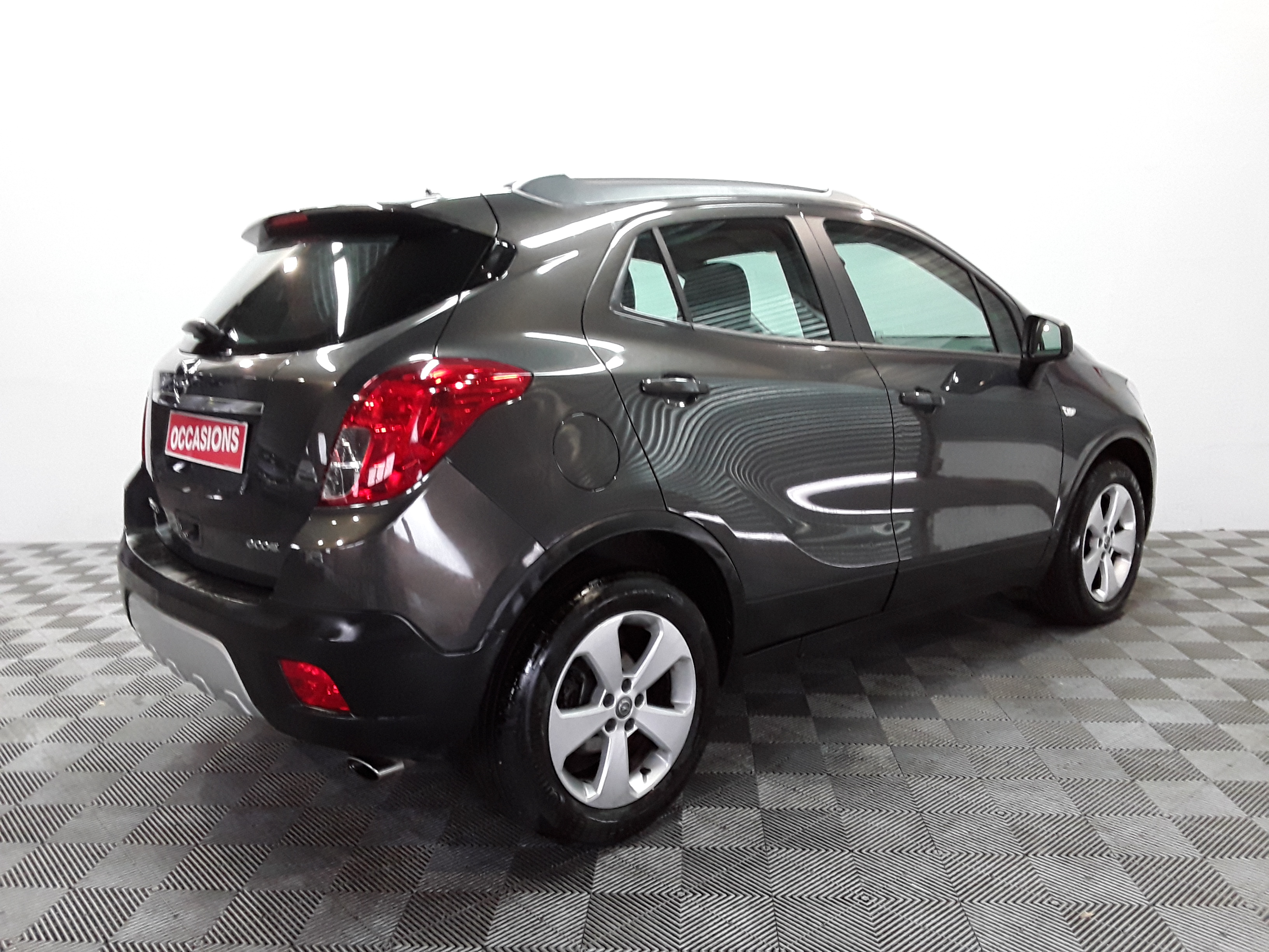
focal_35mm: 27
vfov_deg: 51.4
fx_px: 990
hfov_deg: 65.3
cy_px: 476
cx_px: 634
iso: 160
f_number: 1.9
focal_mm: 2.91
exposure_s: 1/25
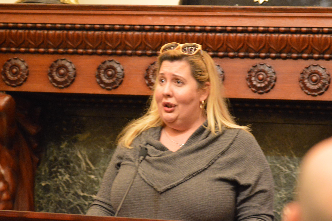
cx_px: 166
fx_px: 1659
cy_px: 110
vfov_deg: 7.6
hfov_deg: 11.4
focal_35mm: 180
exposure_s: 1/15
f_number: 4
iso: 3200
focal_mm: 120
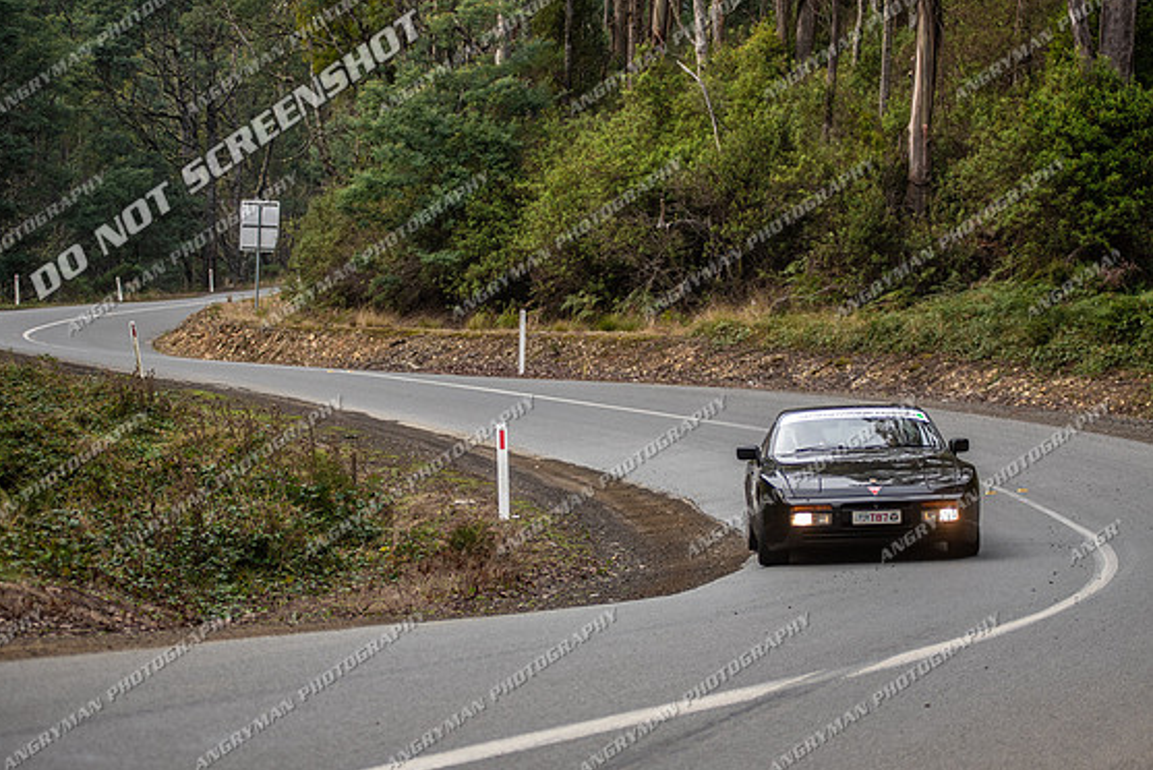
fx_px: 3076
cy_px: 412
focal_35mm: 96
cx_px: 647
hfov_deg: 21.2
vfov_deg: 14.3
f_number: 2.8
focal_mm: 80
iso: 450
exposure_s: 1/640
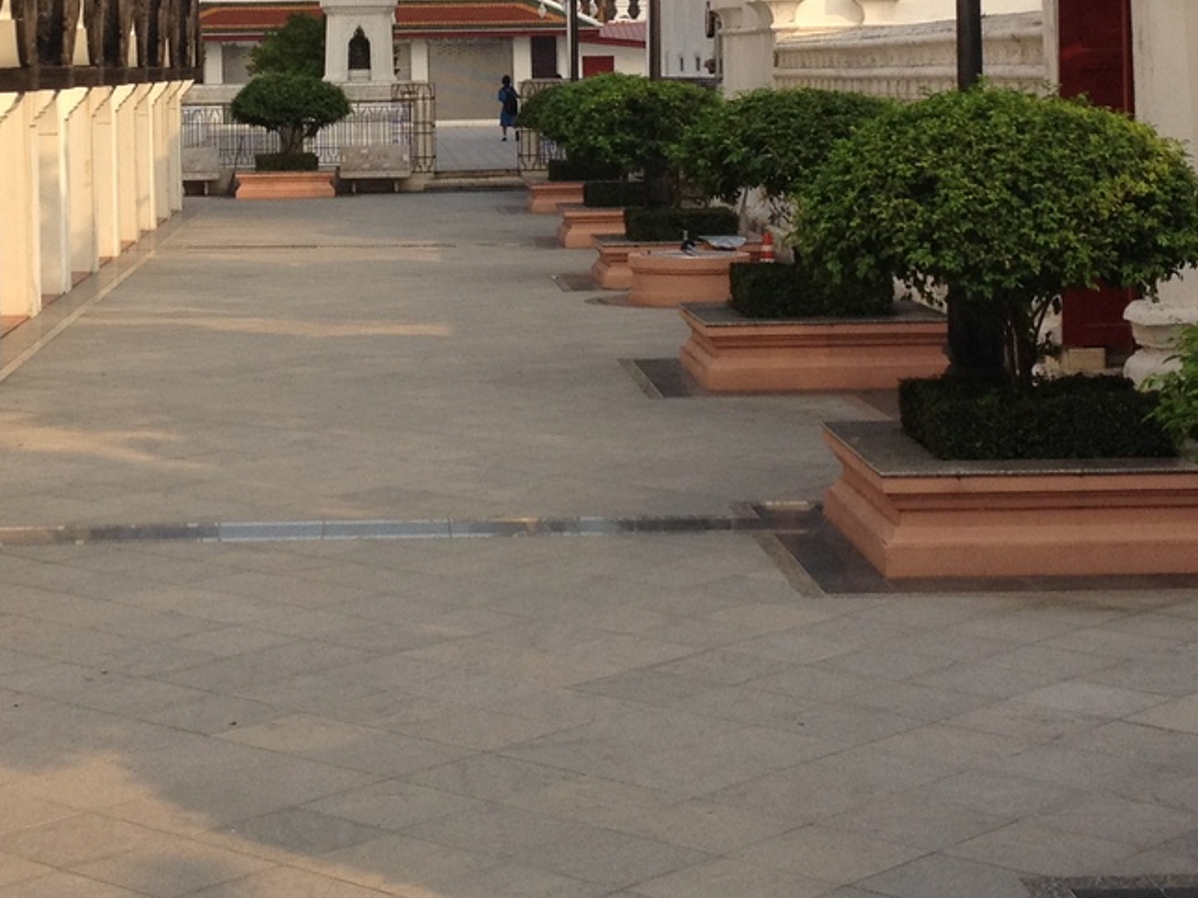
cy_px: 45
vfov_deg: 16.7
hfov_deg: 22.5
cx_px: 519
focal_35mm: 87
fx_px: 3011
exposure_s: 1/726
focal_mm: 4.28
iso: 64
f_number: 2.4
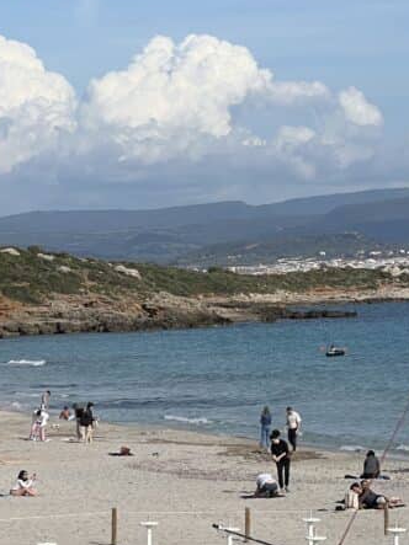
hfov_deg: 8.3
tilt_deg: +2.7
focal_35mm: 178
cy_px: 165
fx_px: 2806
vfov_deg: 11.1
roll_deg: +2.9
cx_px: 306
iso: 32
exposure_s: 1/1429
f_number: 2.8
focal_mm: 9
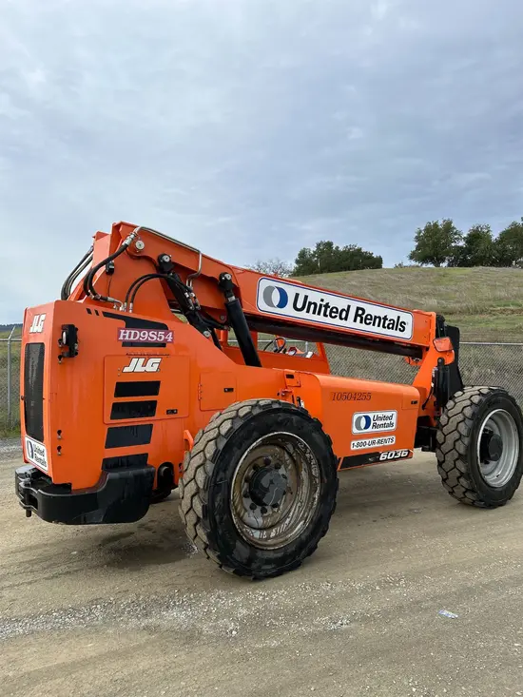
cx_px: 262
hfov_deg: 53.1
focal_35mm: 26
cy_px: 348
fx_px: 524
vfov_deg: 67.3
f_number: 1.5
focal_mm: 5.7
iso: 50
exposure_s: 1/2208
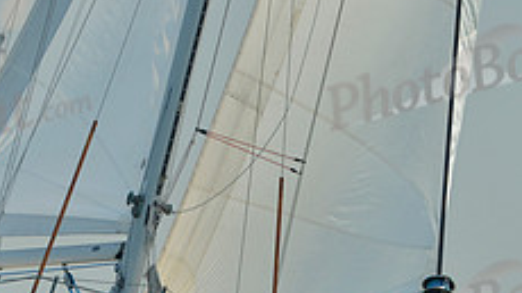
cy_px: 221
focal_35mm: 503
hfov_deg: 4.3
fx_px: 6957
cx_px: 211
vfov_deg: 2.4
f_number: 5
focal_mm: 190
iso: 200
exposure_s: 1/640
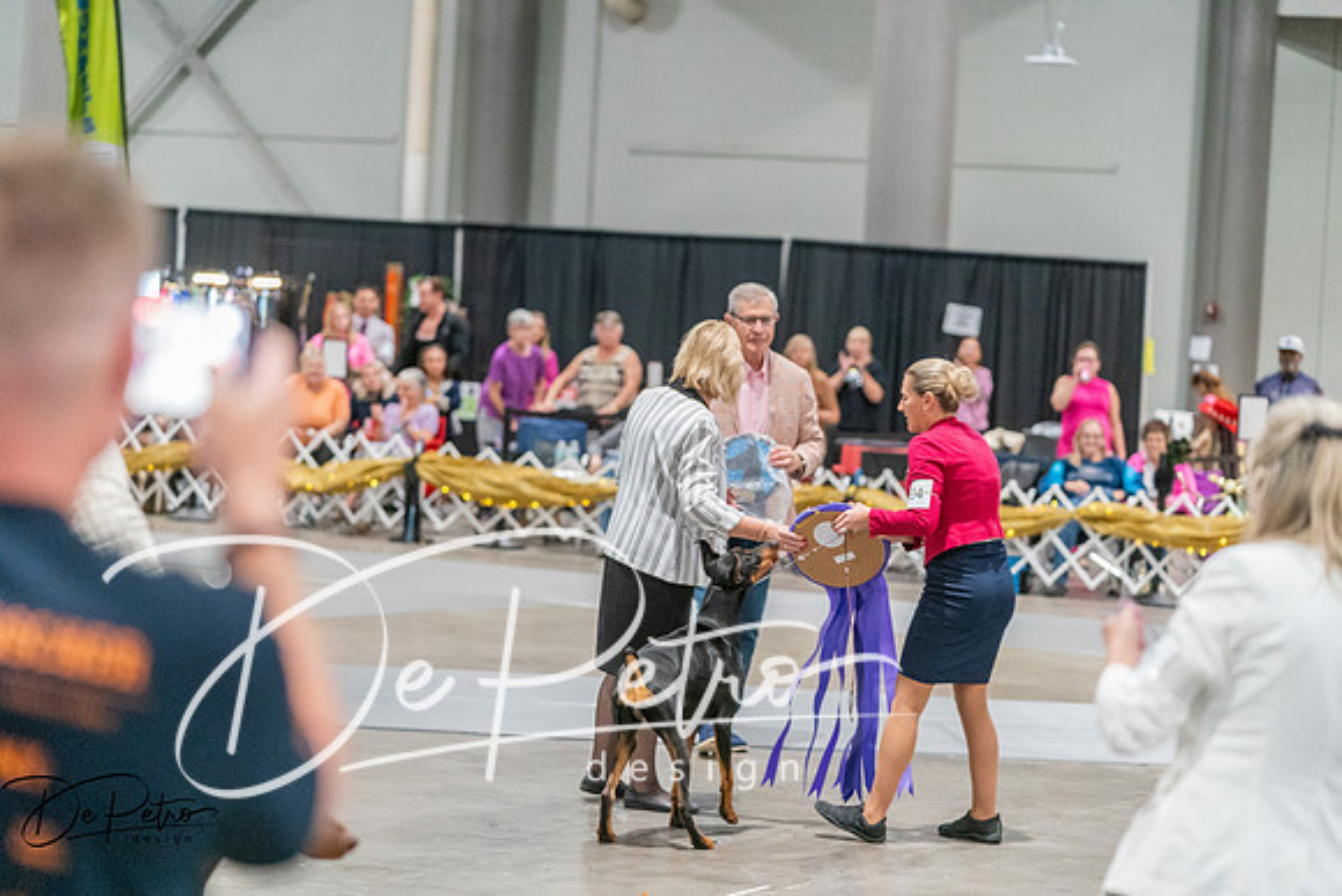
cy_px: 448
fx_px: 3915
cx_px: 671
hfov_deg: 19.5
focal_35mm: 105
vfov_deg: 13.0
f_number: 2.8
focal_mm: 105
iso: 6400
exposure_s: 1/250
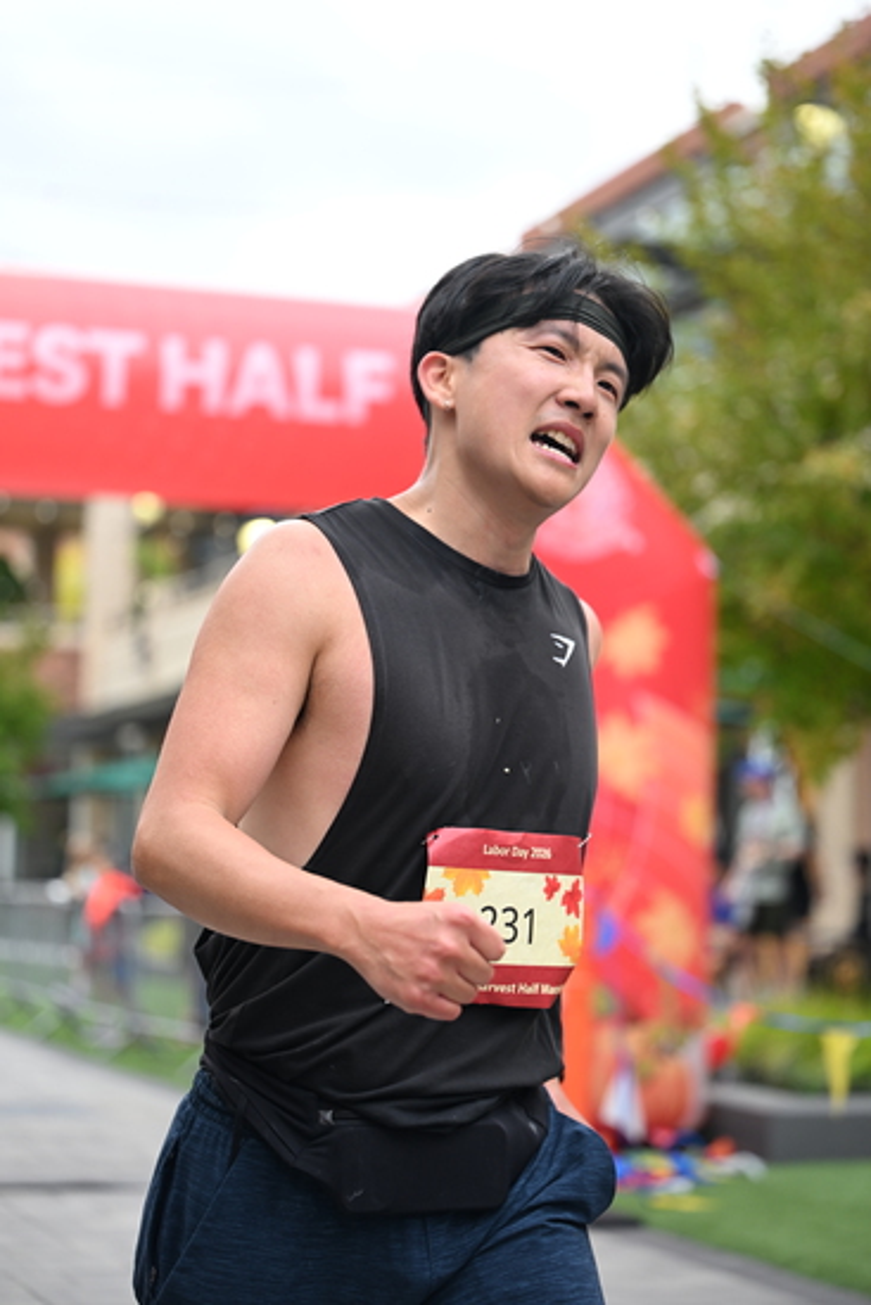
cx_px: 436
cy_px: 652
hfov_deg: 19.5
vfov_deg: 28.8
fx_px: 2539
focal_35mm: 70
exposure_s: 1/2000
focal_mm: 70
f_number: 2.8
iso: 640
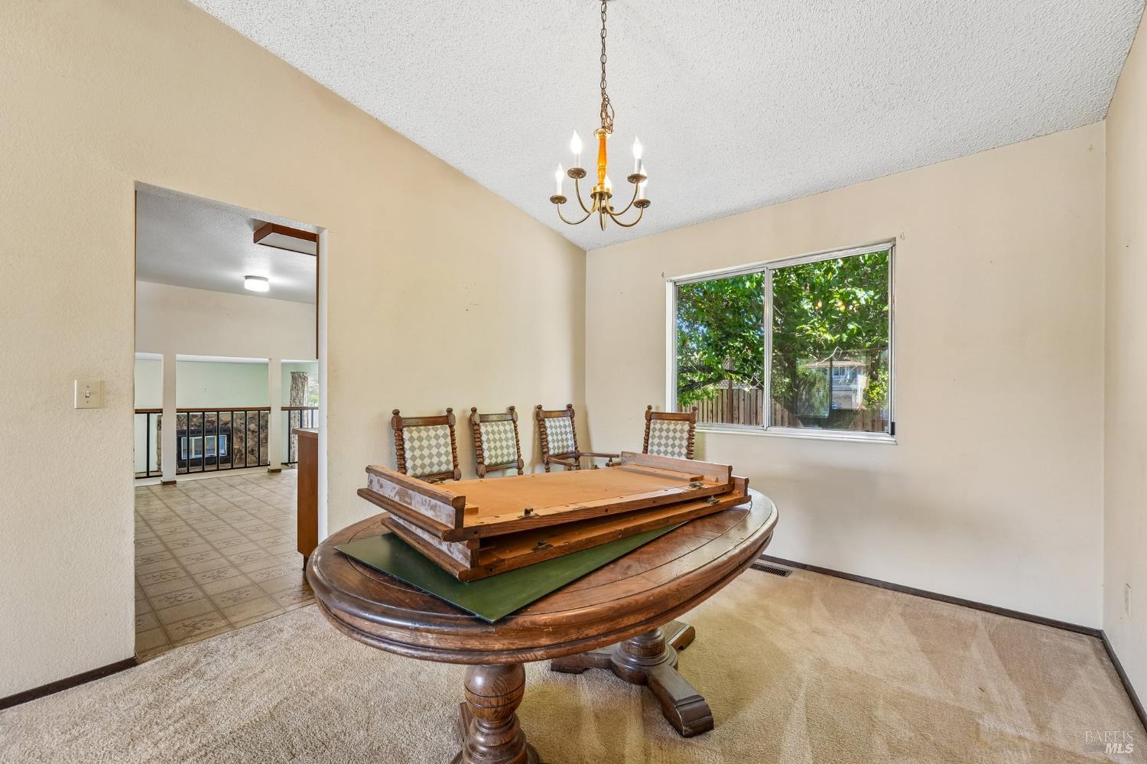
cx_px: 574
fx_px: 446
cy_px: 382
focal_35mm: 14
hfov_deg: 104.3
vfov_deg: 81.2
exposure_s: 1/25
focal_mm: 14
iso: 640
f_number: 9
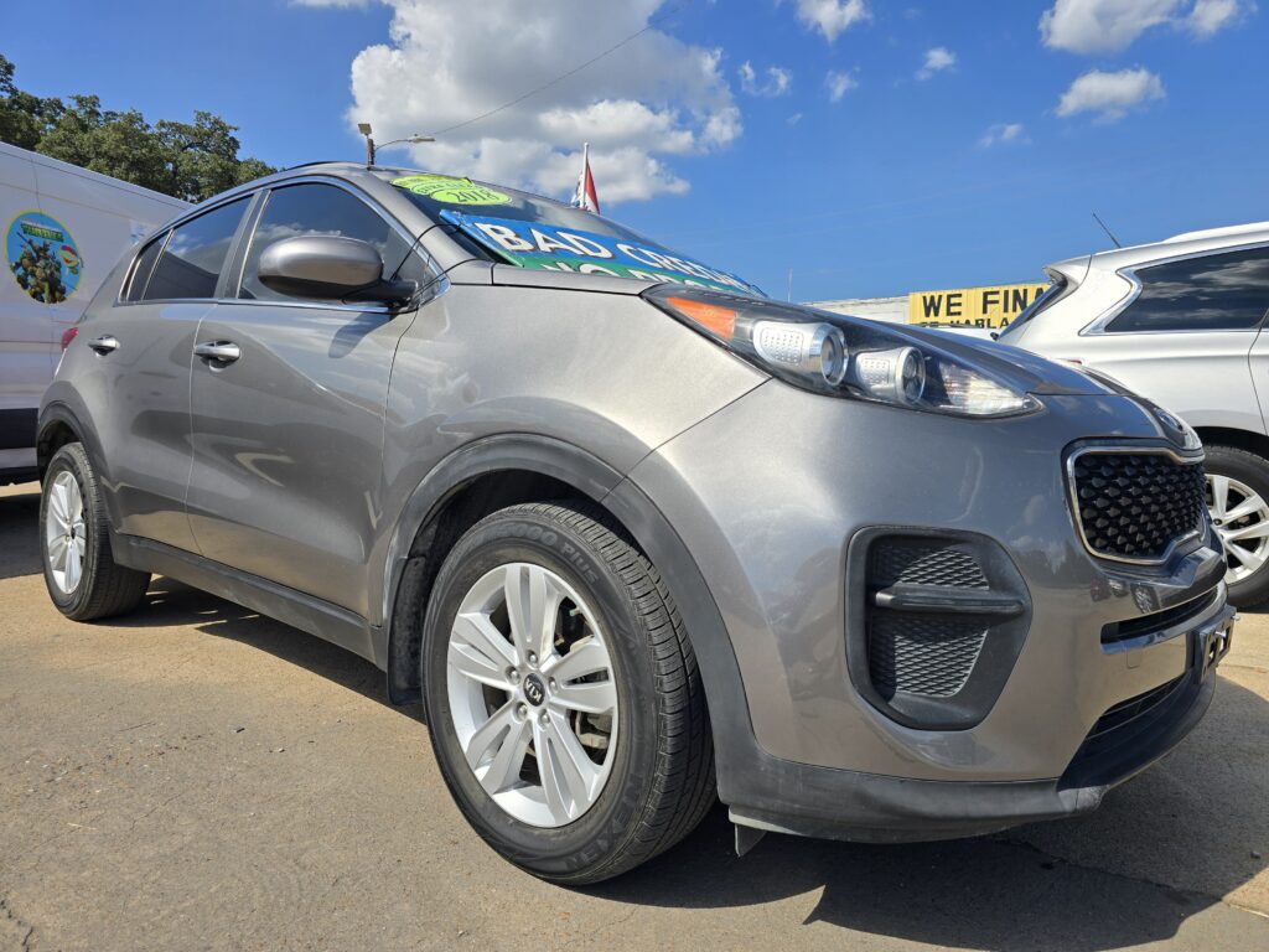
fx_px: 843
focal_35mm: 23
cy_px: 476
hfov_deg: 73.9
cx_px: 634
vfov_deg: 58.9
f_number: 1.7
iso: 12
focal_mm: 6.3
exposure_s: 1/1429
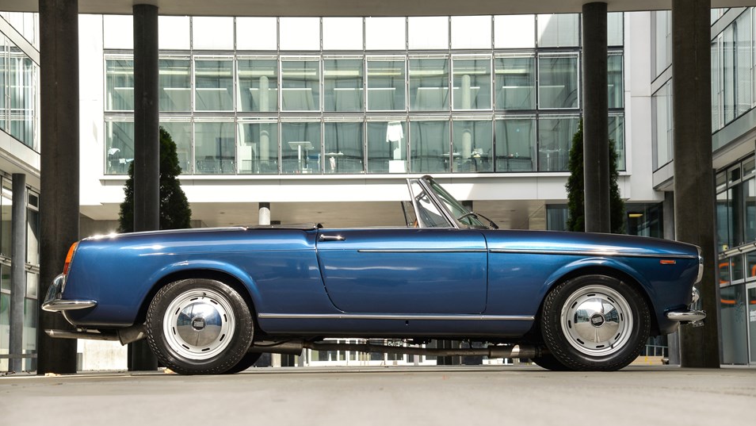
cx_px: 378
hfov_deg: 34.3
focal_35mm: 61
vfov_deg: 19.7
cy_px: 246
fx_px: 1223
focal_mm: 58
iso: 250
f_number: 8
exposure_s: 1/200
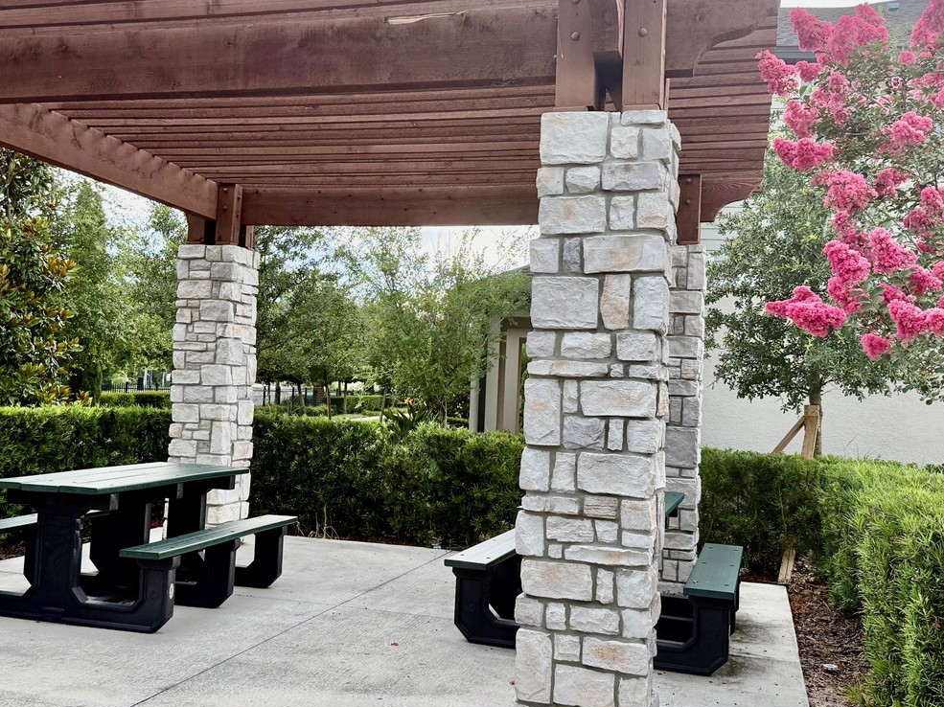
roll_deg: -3.5
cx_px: 399
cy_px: 330
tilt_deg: +3.2
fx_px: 1063
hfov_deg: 47.7
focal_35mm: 39
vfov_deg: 36.8
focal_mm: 6.76
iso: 100
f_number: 1.78
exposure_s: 1/532
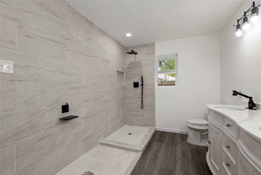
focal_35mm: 16
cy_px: 88
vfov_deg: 73.8
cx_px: 130
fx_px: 116
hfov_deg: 96.7
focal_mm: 16
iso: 800
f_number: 7.1
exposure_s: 1/100
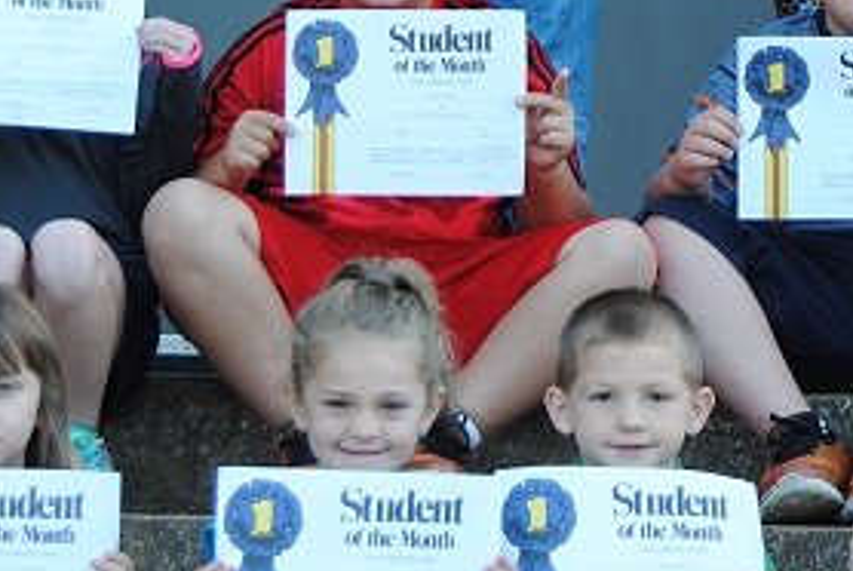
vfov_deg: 6.6
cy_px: 28
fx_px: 4957
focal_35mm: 209
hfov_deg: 9.8
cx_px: 623
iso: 200
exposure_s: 1/100
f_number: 5
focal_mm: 40
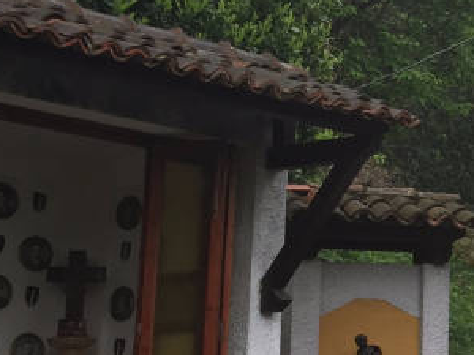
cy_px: 185
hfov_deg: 17.9
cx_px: 698
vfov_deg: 14.9
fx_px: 1356
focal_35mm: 99
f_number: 2.2
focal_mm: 4.15
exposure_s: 1/366
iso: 32
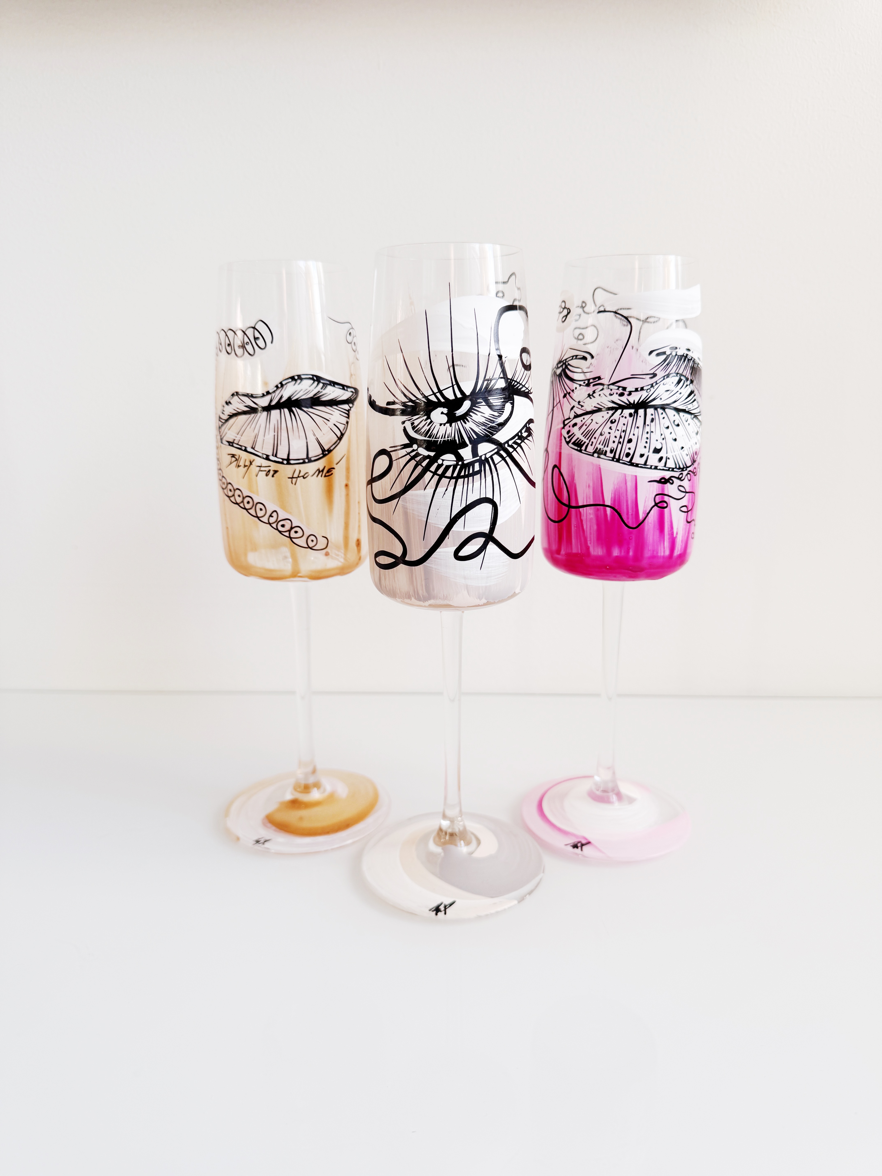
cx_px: 441
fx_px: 815
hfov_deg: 56.8
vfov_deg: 71.6
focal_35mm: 24
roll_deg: +0.6
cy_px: 588
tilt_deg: -13.8
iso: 50
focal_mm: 6.76
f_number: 1.78
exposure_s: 1/125
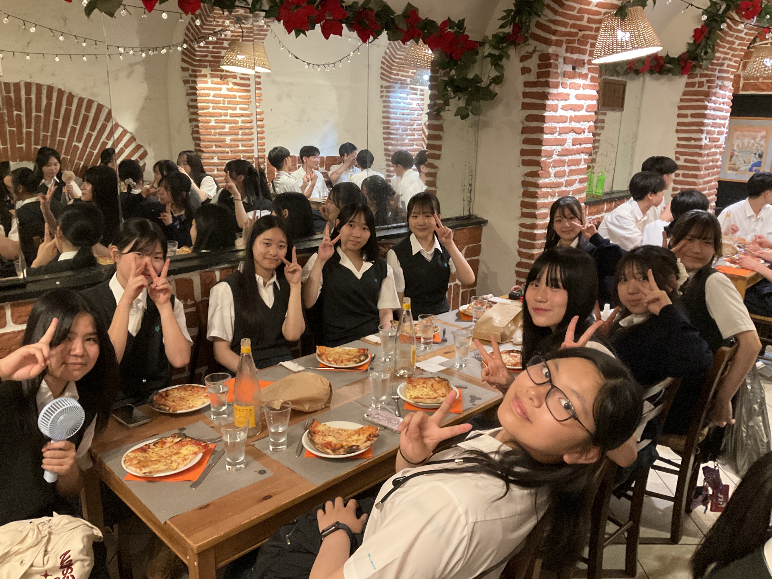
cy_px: 290
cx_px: 386
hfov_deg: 61.7
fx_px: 647
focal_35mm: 29
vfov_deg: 48.2
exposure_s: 1/25
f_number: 1.8
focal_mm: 3
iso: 400
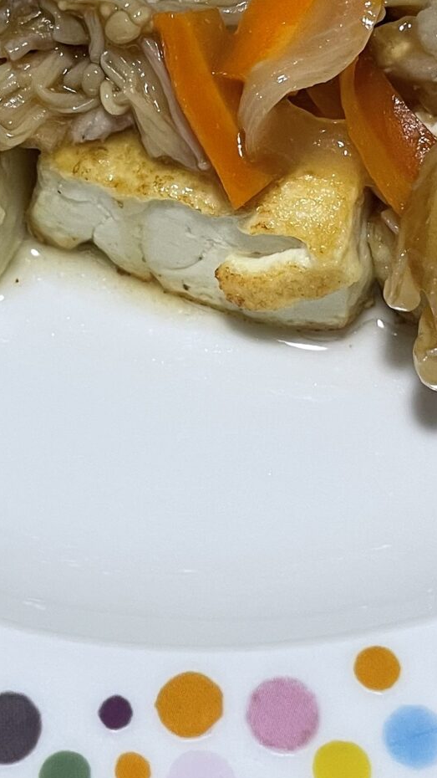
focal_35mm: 78
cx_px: 198
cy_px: 201
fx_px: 1607
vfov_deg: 26.8
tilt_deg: -55.4
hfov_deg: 15.5
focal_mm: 4.2
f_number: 1.6
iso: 125
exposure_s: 1/60
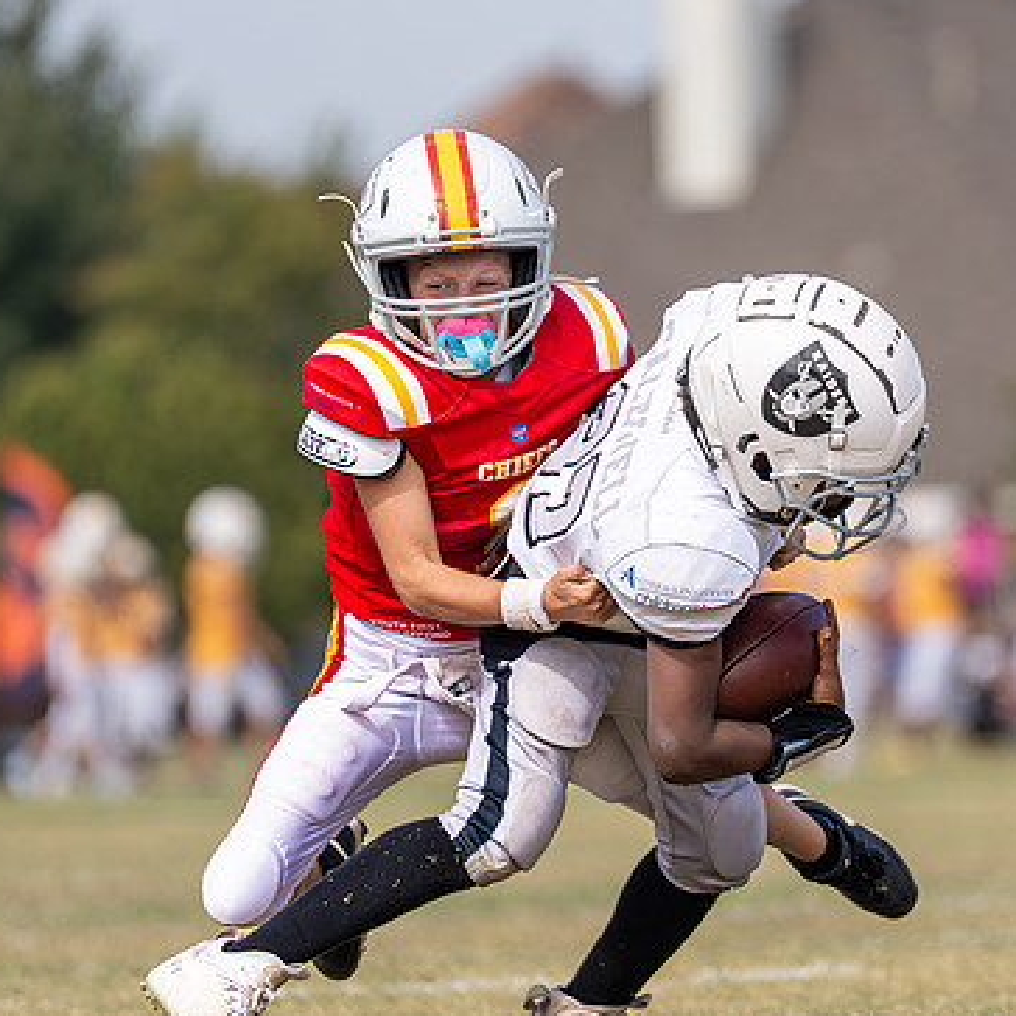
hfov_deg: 3.1
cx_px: 671
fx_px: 18562
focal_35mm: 559
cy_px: 422
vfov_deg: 3.1
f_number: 2.8
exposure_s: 1/3200
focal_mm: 200
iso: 160
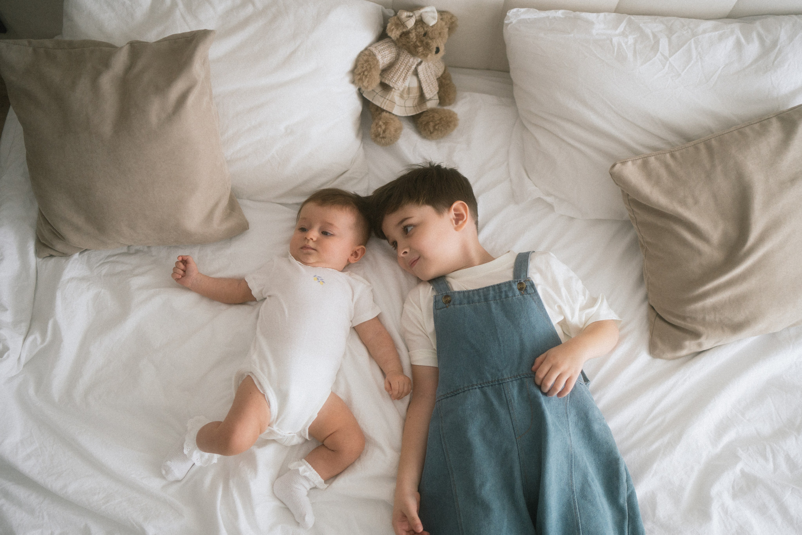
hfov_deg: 54.4
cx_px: 401
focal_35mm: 35
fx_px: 780
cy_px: 268
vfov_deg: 37.9
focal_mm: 35
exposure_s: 1/320
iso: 500
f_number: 1.8
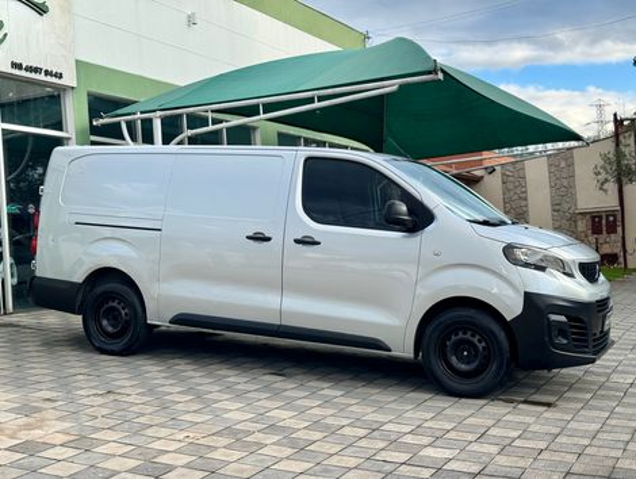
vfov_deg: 30.3
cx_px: 318
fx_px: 883
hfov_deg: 39.6
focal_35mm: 48
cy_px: 240
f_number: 1.78
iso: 64
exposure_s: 1/952
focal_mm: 6.76
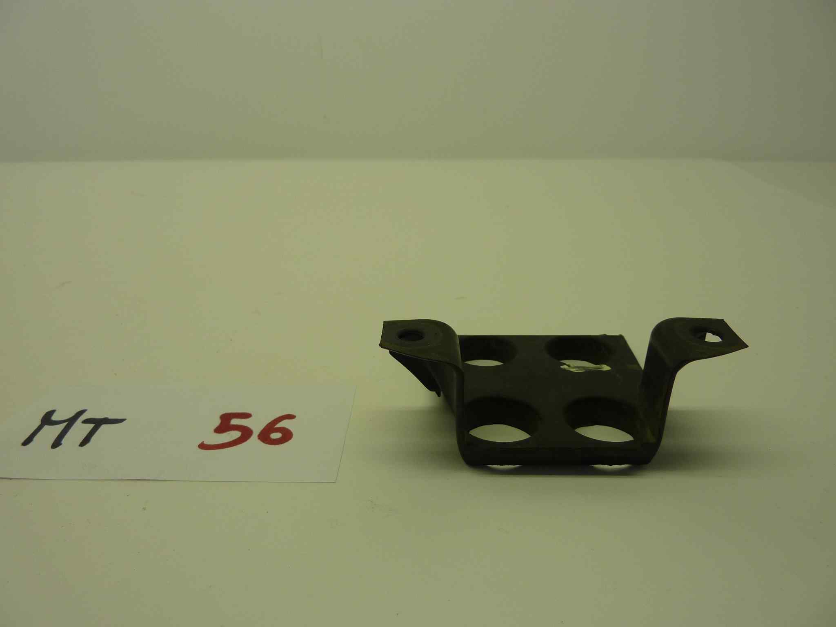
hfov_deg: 69.4
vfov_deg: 54.9
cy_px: 314
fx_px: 604
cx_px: 418
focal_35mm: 25
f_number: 3.3
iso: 80
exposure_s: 1/80
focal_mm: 4.1
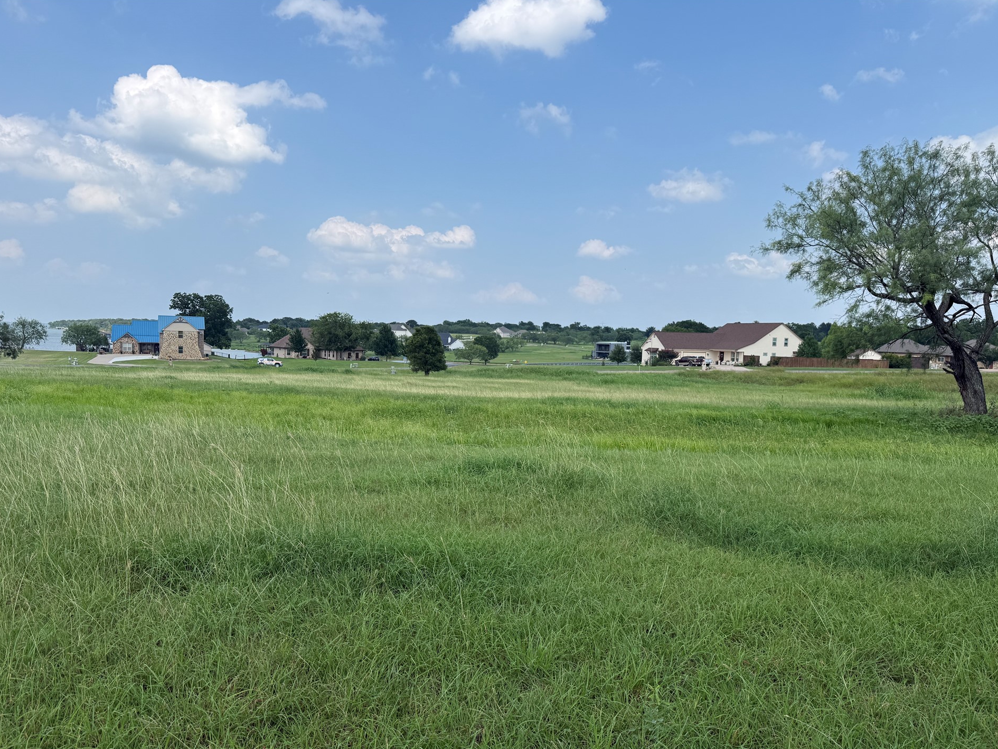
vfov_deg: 53.0
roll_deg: -0.9
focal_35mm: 26
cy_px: 401
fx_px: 750
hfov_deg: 67.3
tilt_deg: -4.3
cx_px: 479
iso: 80
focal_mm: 6.76
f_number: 1.78
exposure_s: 1/3953
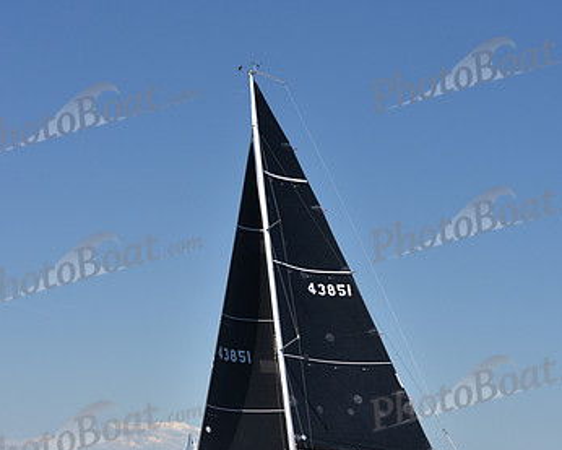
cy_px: 328
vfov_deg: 14.0
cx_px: 287
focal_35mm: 110
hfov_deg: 17.5
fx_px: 1830
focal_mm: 70
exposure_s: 1/800
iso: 250
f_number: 4.5
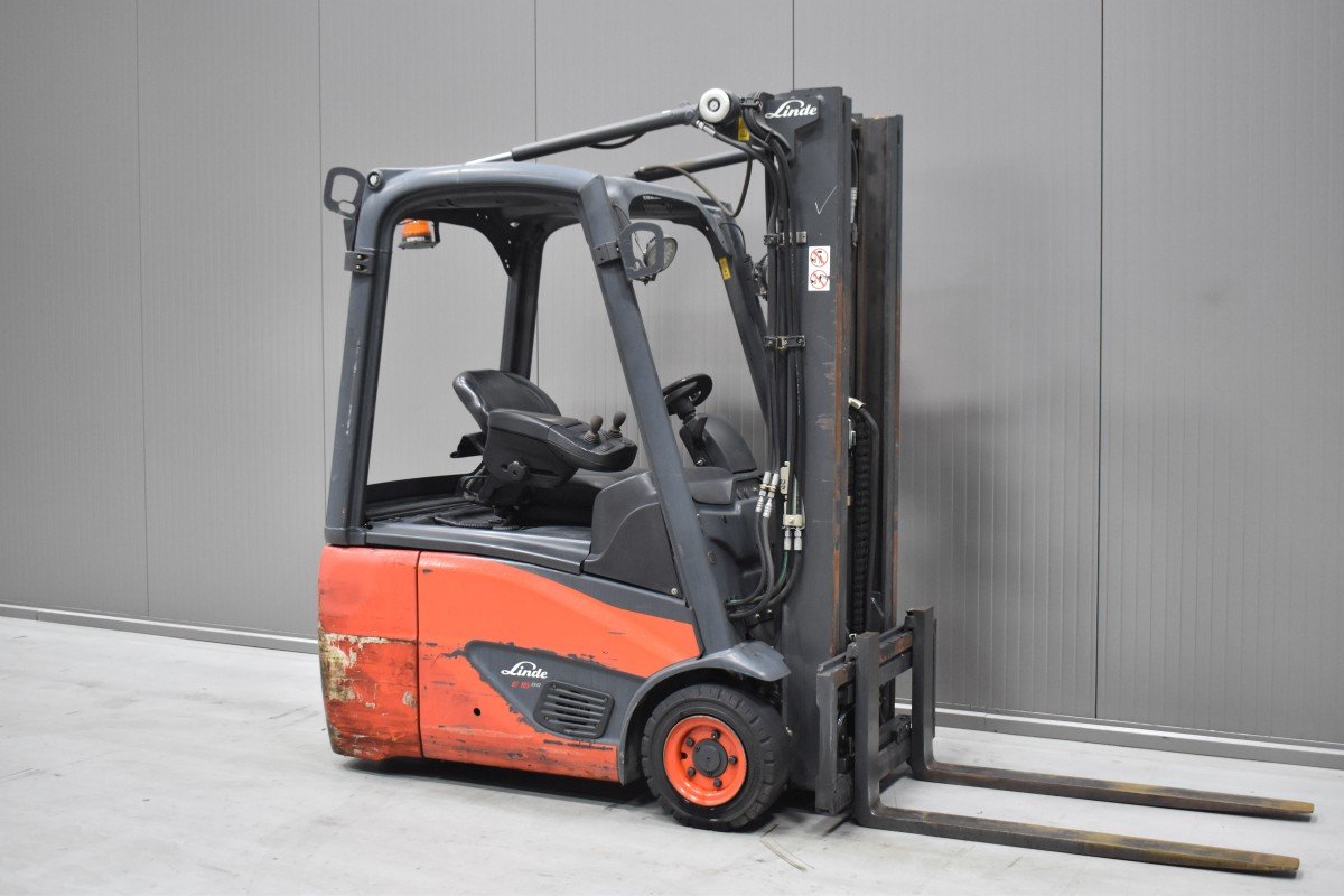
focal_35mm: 40
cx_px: 672
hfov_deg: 47.9
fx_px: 1512
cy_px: 448
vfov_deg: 33.0
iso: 1600
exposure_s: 1/50
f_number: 4
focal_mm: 27
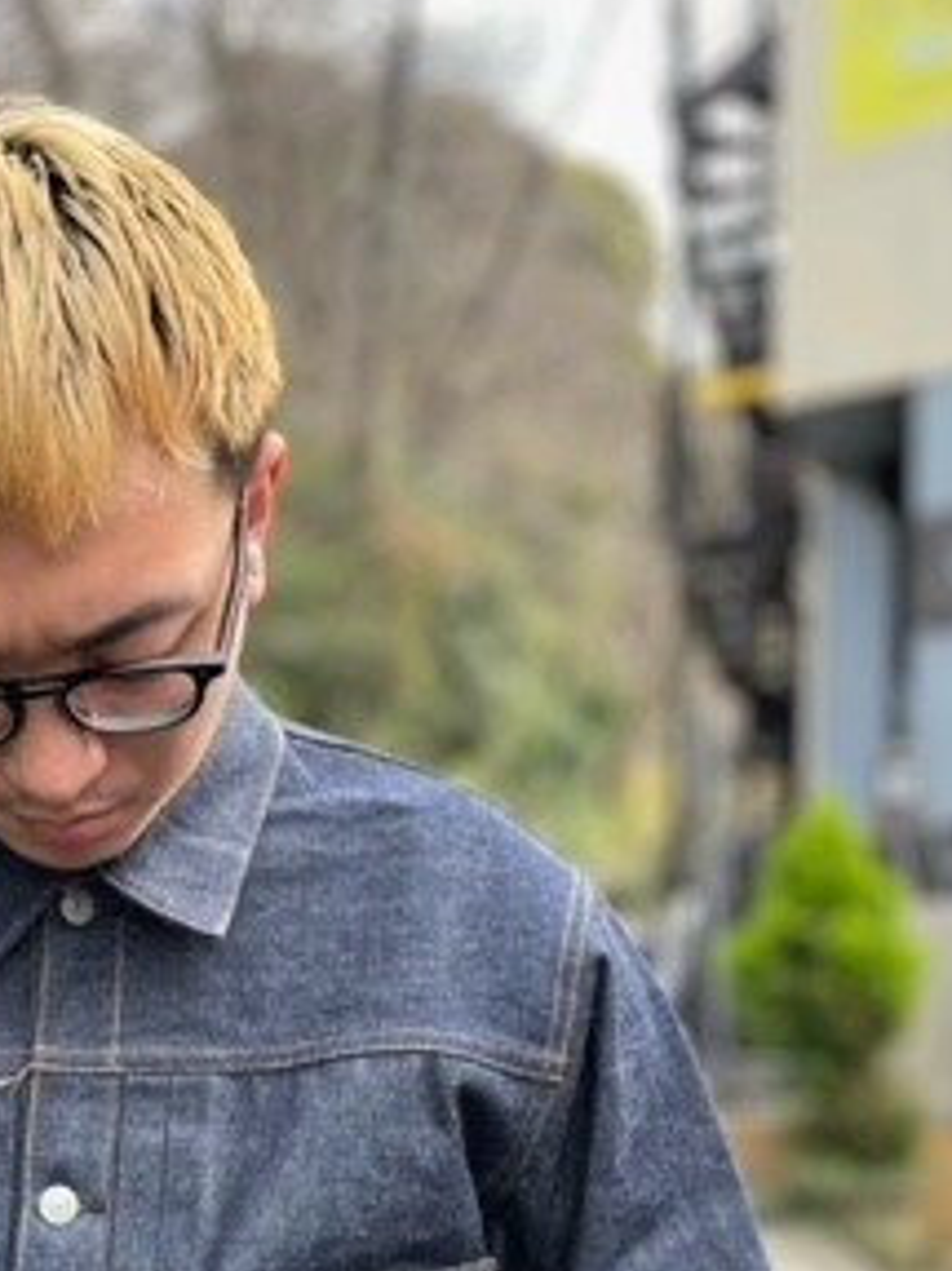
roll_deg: +0.2
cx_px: 151
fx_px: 2128
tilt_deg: -2.3
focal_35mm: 58
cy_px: 1027
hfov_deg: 24.7
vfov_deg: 32.3
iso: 40
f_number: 1.6
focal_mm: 4.2
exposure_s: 1/121
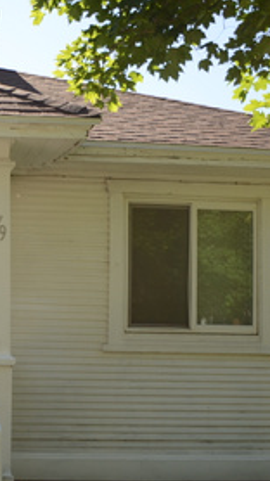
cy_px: 317
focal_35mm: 65
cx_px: -68
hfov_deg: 17.5
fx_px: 829
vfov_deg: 32.1
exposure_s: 1/500
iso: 100
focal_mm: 18
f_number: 3.5
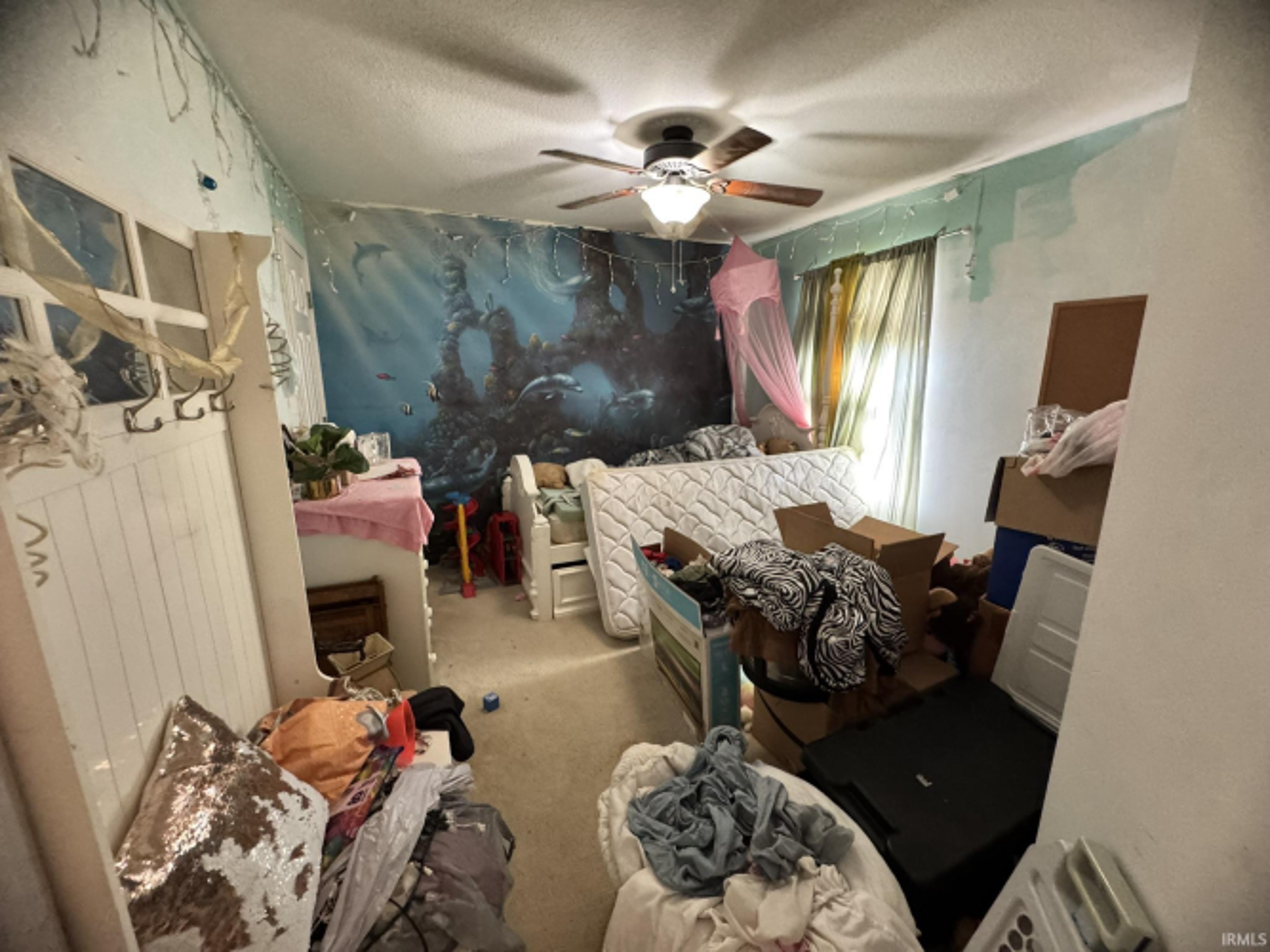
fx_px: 514
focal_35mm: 14
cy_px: 476
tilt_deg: -12.3
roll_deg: -0.2
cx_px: 635
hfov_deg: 102.1
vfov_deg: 85.7
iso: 640
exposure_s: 1/60
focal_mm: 2.22
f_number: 2.2
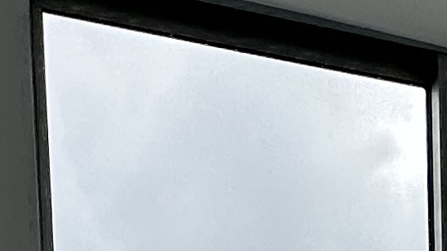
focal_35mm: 114
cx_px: 393
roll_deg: +0.7
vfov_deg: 7.8
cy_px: 943
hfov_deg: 18.5
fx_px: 1351
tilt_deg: -5.5
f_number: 2.2
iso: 40
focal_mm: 2.22
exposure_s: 1/1171
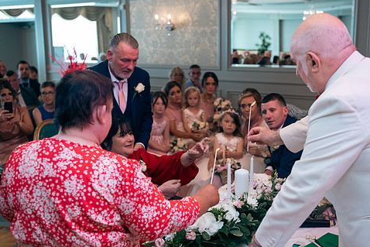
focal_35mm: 51
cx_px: 190
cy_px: 143
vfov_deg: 26.5
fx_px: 524
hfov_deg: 38.9
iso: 640
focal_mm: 42
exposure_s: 1/160
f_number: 3.5
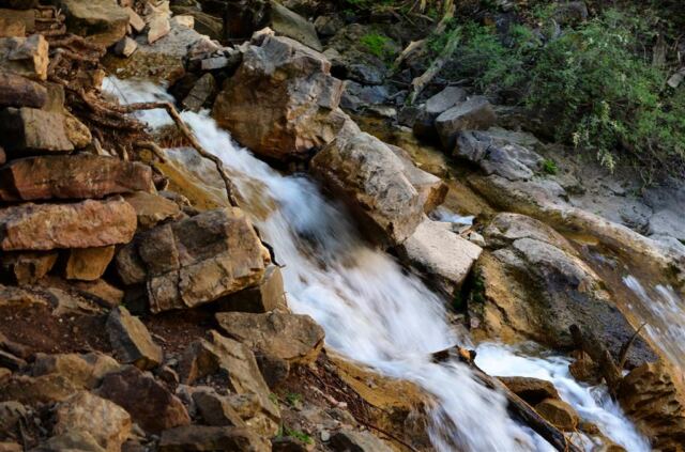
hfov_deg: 37.9
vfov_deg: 25.6
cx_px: 342
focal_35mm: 52
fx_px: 996
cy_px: 226
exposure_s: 1/40
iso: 100
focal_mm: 35
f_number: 3.2
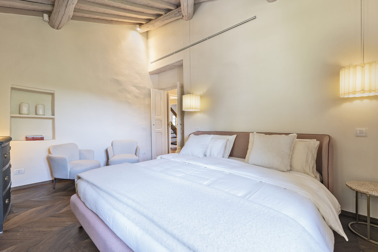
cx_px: 189
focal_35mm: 15
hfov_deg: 100.4
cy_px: 126
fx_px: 158
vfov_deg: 77.4
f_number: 10
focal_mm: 15
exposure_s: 1/40
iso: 400
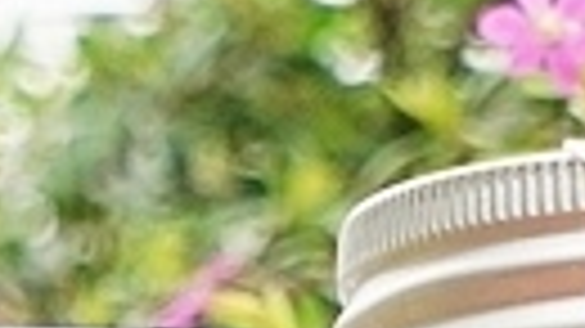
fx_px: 8233
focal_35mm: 531
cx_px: -490
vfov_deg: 2.3
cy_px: 1031
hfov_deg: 4.0
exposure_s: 1/100
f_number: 5.6
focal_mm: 66
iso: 100
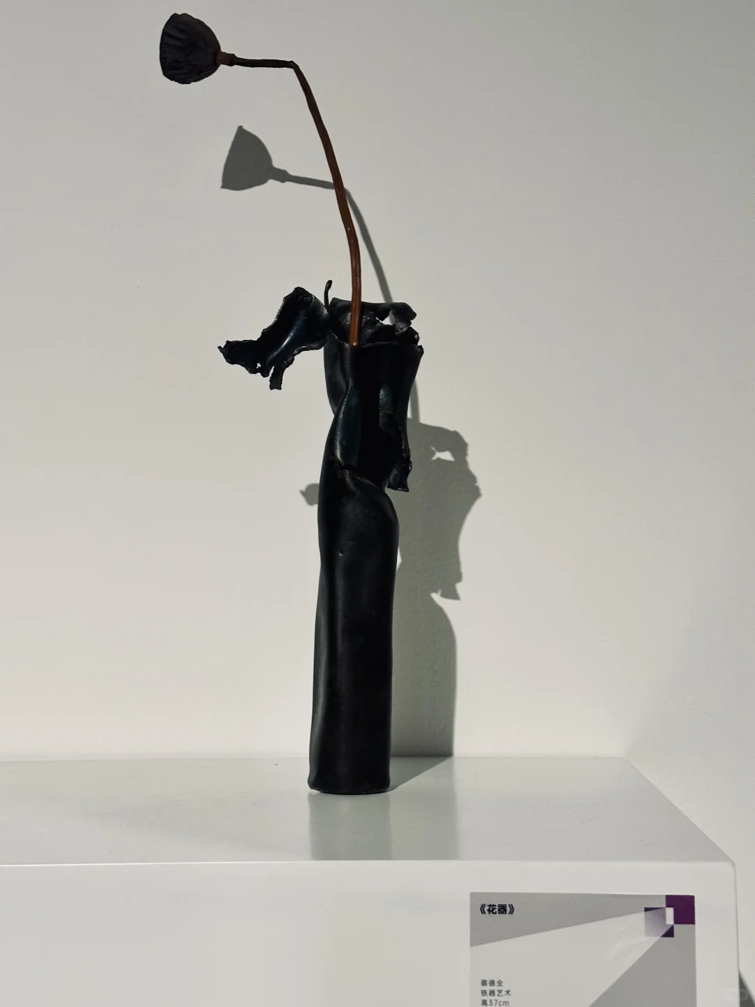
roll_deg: +0.0
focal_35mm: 48
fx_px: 1396
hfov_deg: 30.3
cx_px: 378
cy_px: 504
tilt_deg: +4.3
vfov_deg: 39.7
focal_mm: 6.86
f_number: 1.78
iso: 125
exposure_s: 1/50
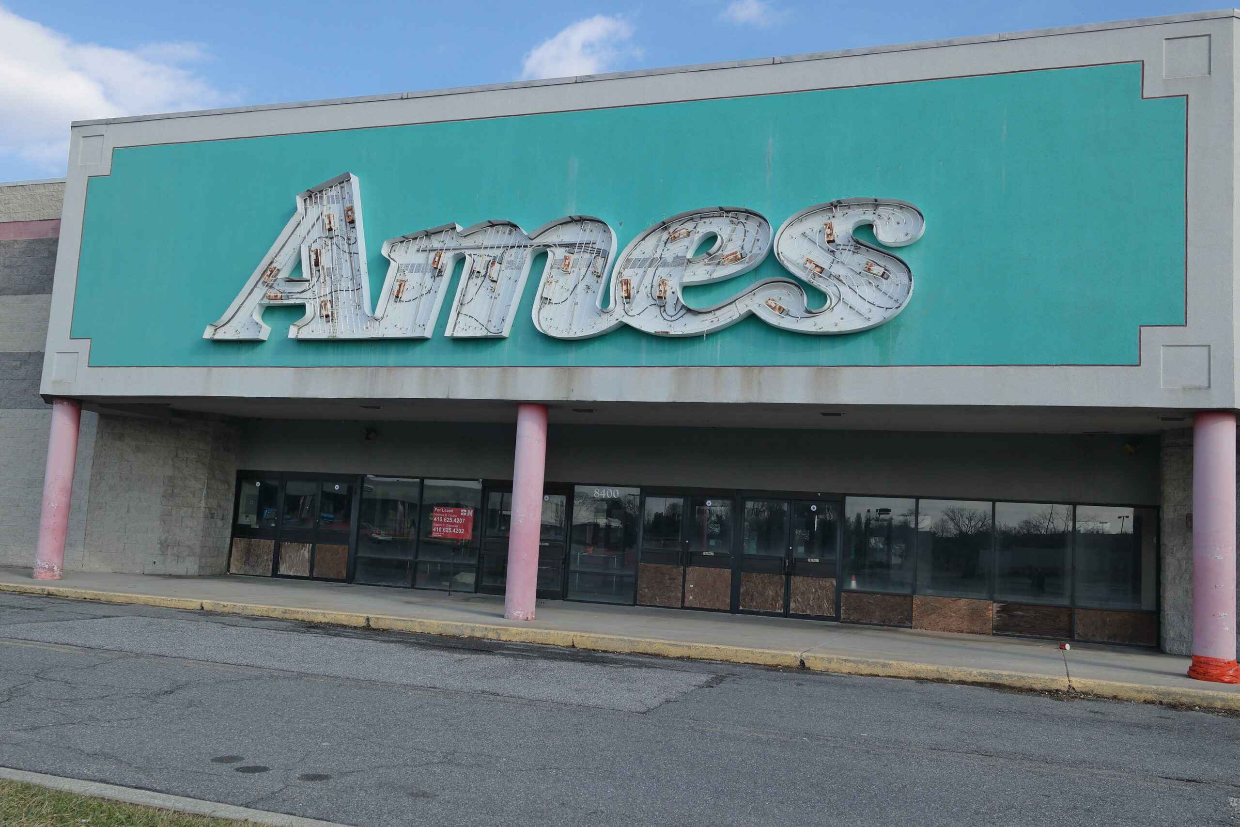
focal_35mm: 30
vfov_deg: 43.6
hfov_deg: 61.9
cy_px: 414
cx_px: 620
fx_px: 1033
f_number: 5.6
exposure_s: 1/250
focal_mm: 20
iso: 100
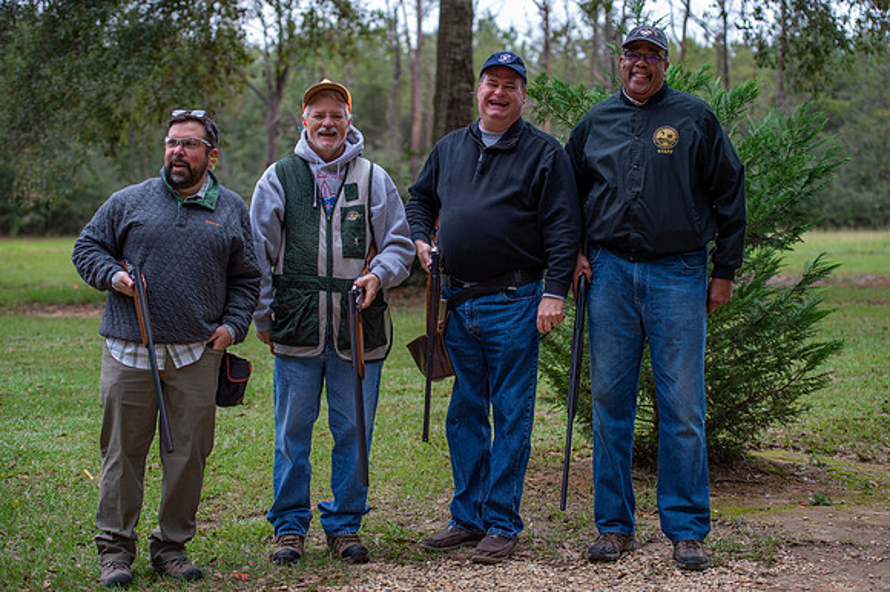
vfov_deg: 19.4
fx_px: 1730
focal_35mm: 70
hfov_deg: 28.9
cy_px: 296
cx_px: 445
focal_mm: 70
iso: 320
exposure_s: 1/250
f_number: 3.2
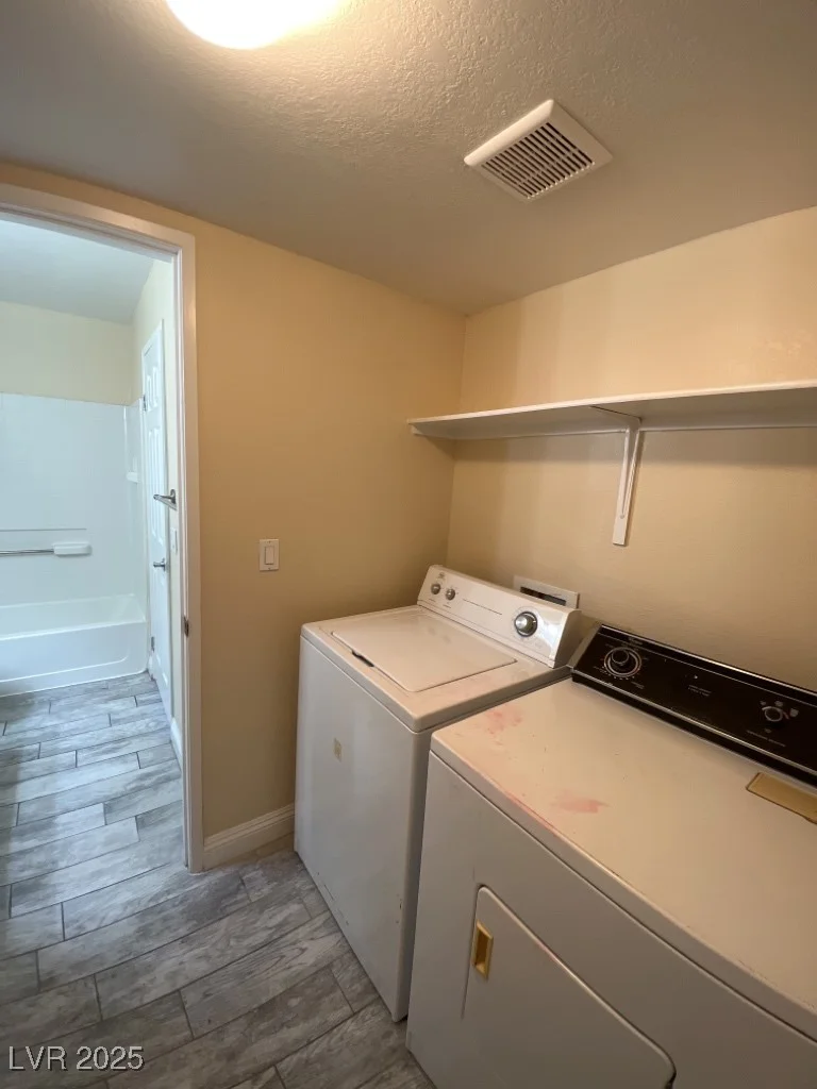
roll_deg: -2.8
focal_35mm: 13
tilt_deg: -9.4
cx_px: 408
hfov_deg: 89.9
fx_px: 409
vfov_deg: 106.2
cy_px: 544
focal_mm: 1.54
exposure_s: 1/30
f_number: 2.4
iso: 125
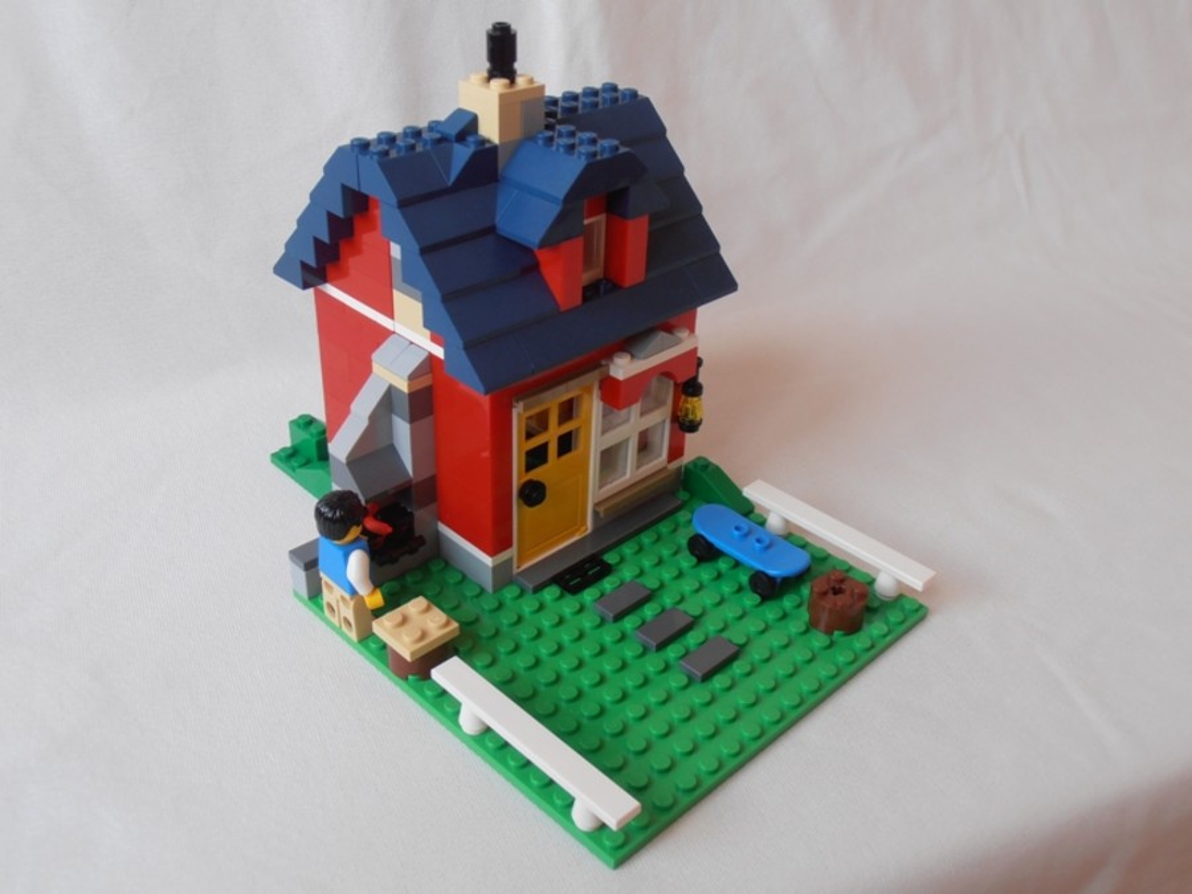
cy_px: 447
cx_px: 596
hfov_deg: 50.1
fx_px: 1274
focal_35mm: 37
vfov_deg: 38.7
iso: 80
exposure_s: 1/40
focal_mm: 6.61
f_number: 3.9
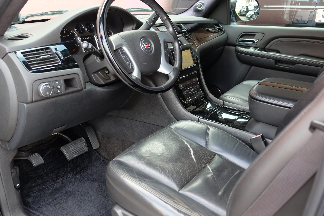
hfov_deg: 58.7
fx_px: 288
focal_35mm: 32
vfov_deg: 41.1
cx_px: 161
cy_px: 113
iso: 400
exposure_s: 1/70
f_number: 2.8
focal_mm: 18
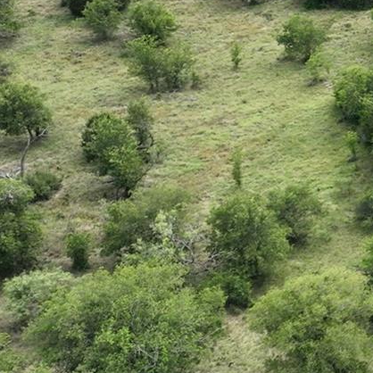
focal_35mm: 104
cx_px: 742
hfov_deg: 14.1
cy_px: 75
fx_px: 1268
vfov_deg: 16.6
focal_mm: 12.29
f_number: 2.8
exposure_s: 1/2000
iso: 300
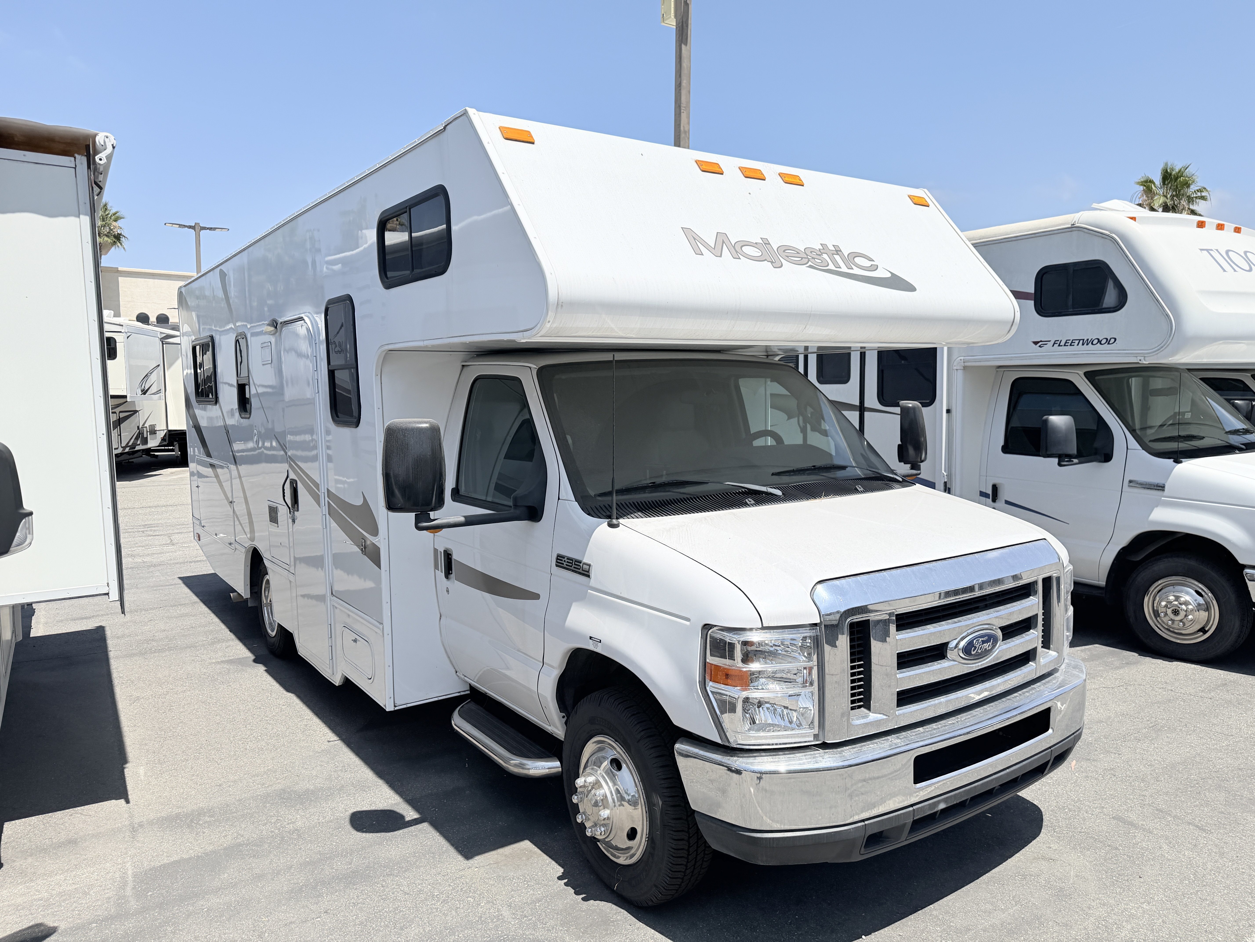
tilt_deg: -5.1
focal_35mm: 24
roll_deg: +0.5
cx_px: 628
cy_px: 471
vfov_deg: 56.8
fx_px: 870
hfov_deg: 71.6
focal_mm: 6.76
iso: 80
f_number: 1.78
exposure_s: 1/6173
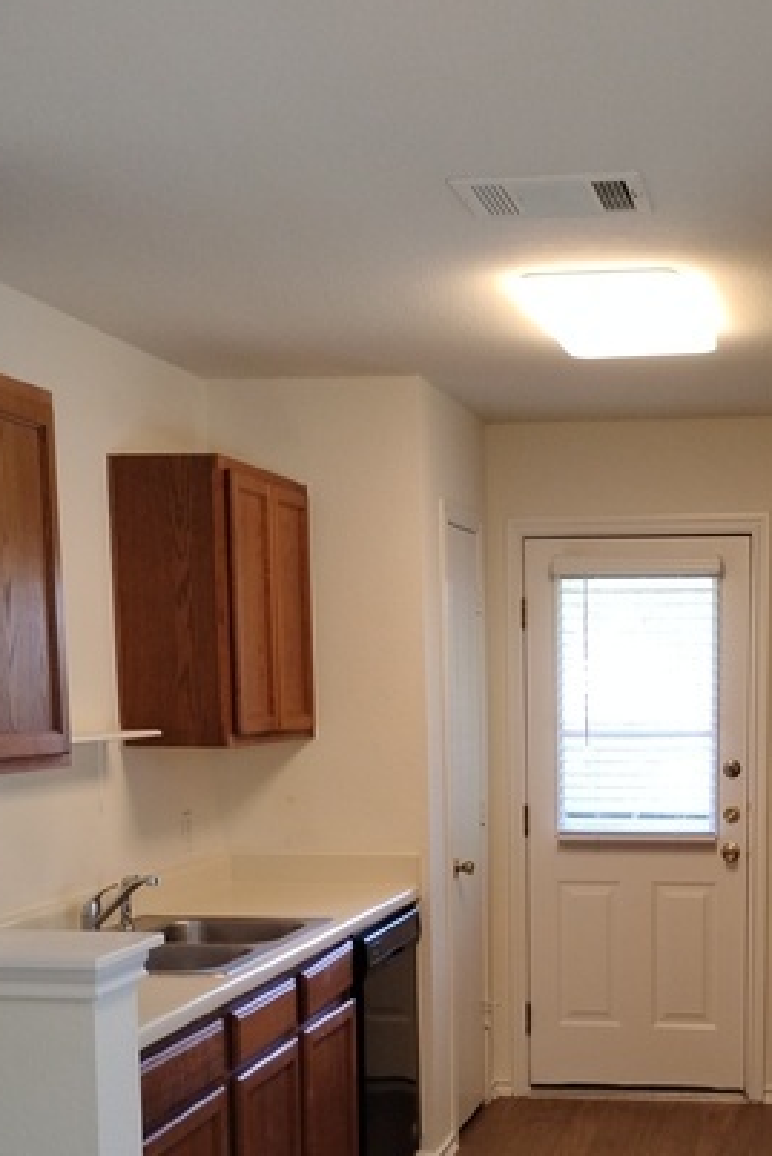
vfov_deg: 39.8
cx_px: 629
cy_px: 892
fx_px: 1543
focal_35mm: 48
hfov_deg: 27.5
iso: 431
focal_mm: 4.26
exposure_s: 1/60
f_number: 1.8
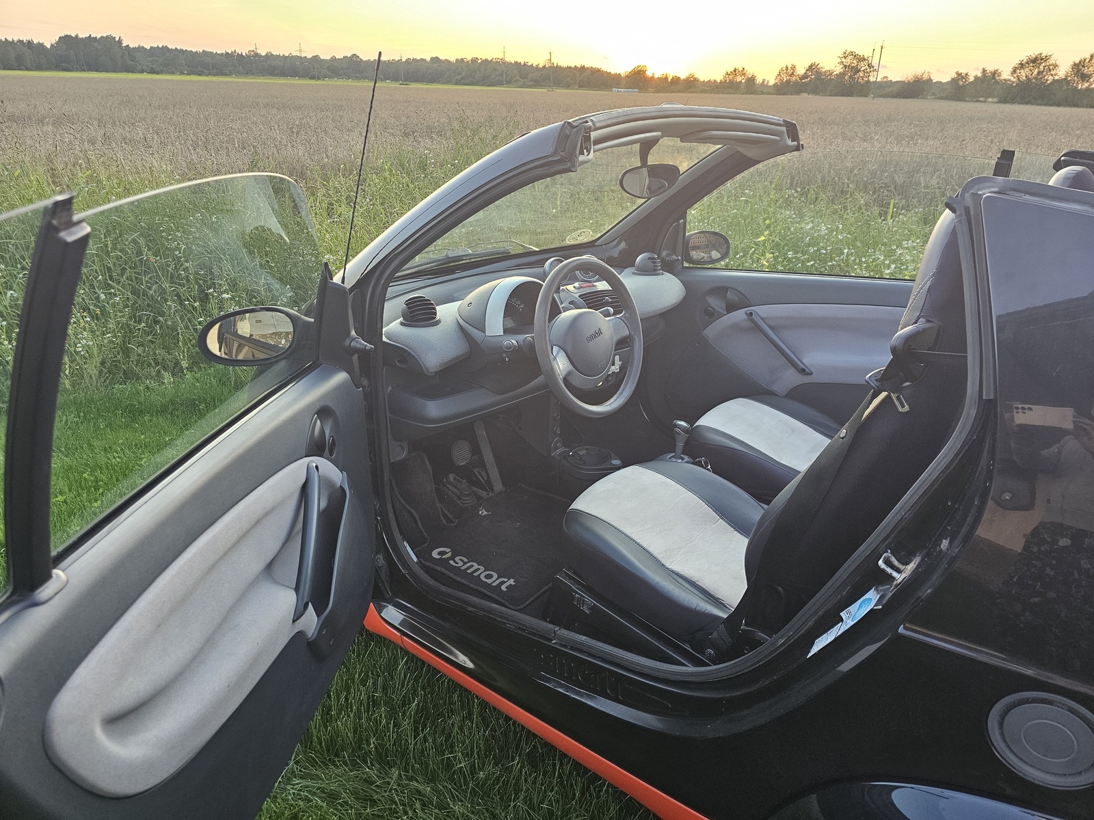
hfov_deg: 73.9
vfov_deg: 58.9
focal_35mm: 23
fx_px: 727
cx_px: 547
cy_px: 410
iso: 200
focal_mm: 6.3
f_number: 1.7
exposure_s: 1/100
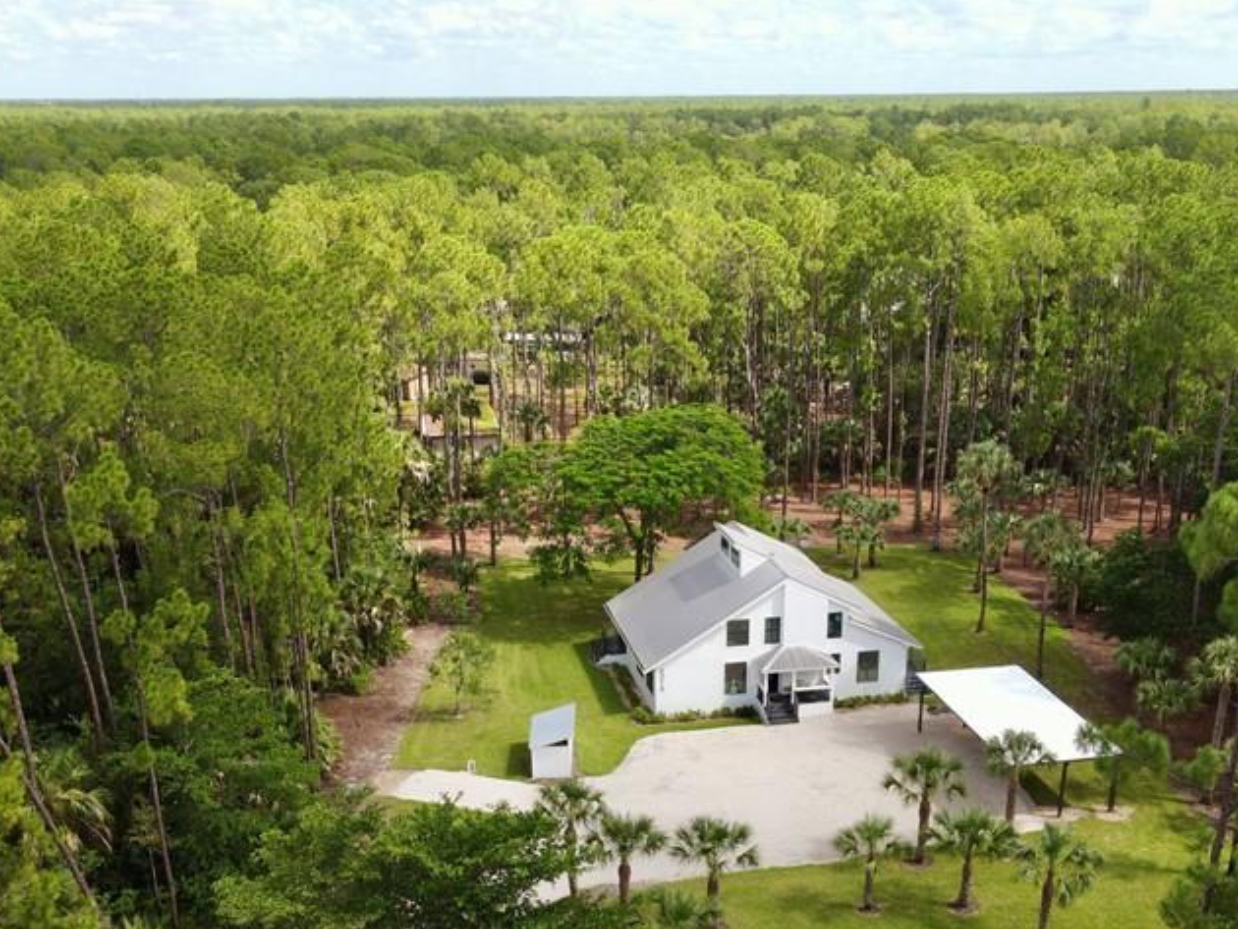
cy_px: 740
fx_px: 1395
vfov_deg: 35.7
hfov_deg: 47.8
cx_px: 633
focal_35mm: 39
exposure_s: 1/320
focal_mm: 4.5
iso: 100
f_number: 2.8
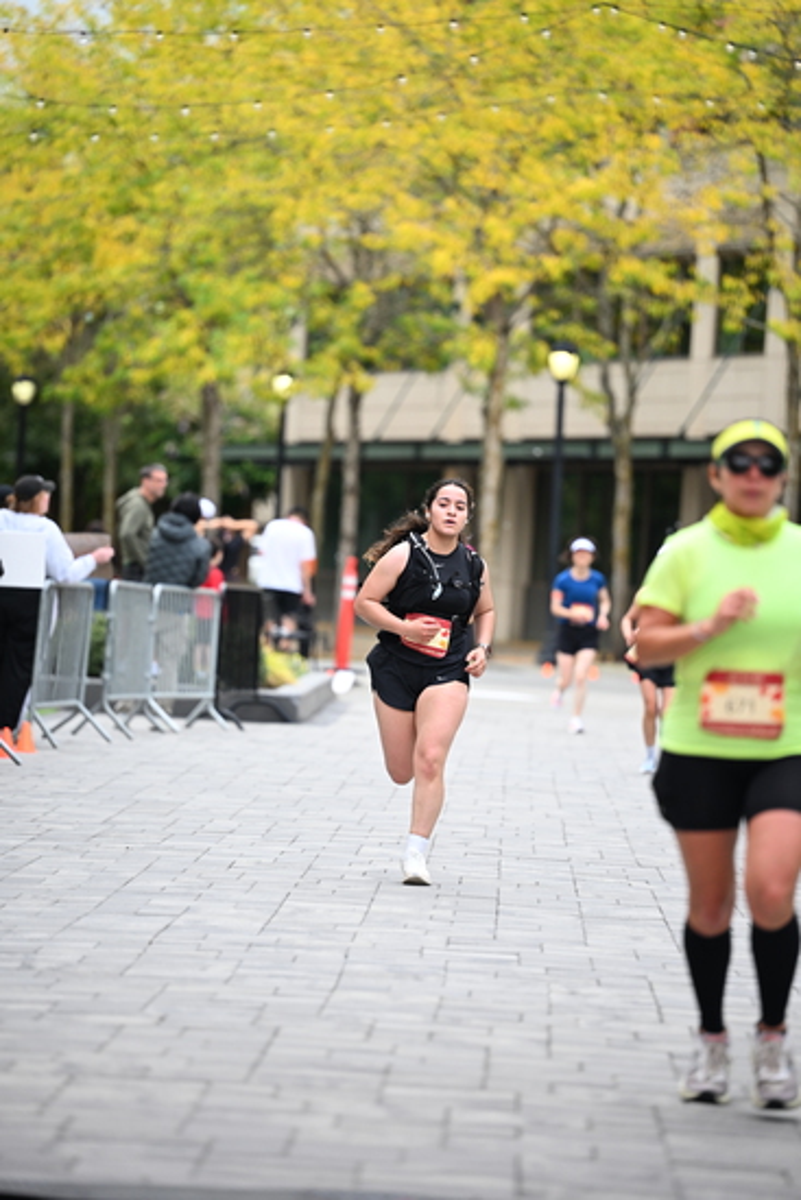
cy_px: 600
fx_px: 5336
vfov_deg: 12.8
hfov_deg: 8.6
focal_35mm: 160
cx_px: 400
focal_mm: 160
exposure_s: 1/2000
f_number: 2.8
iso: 640
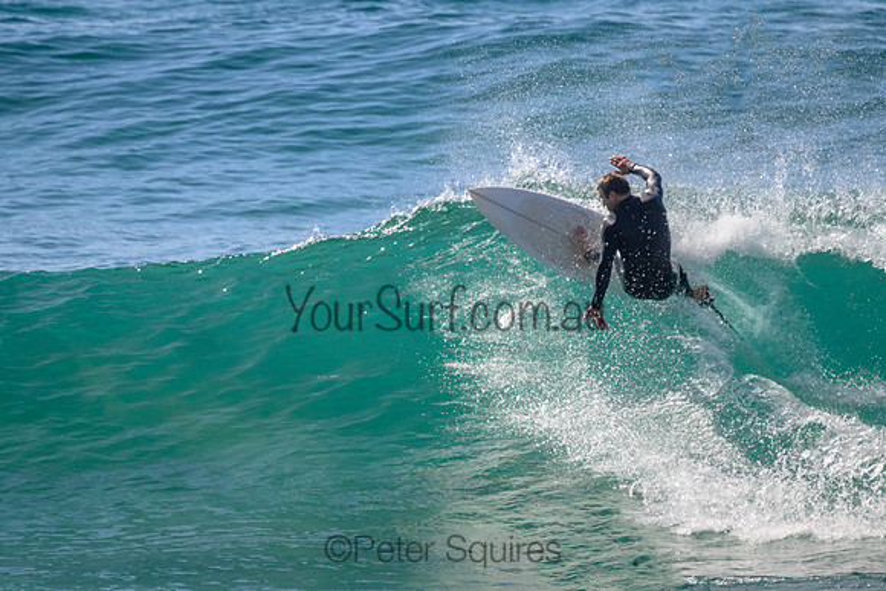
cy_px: 203
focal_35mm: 1073
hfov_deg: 1.9
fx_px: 26417
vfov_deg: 1.3
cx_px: 503
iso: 1100
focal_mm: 800
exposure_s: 1/2000
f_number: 11
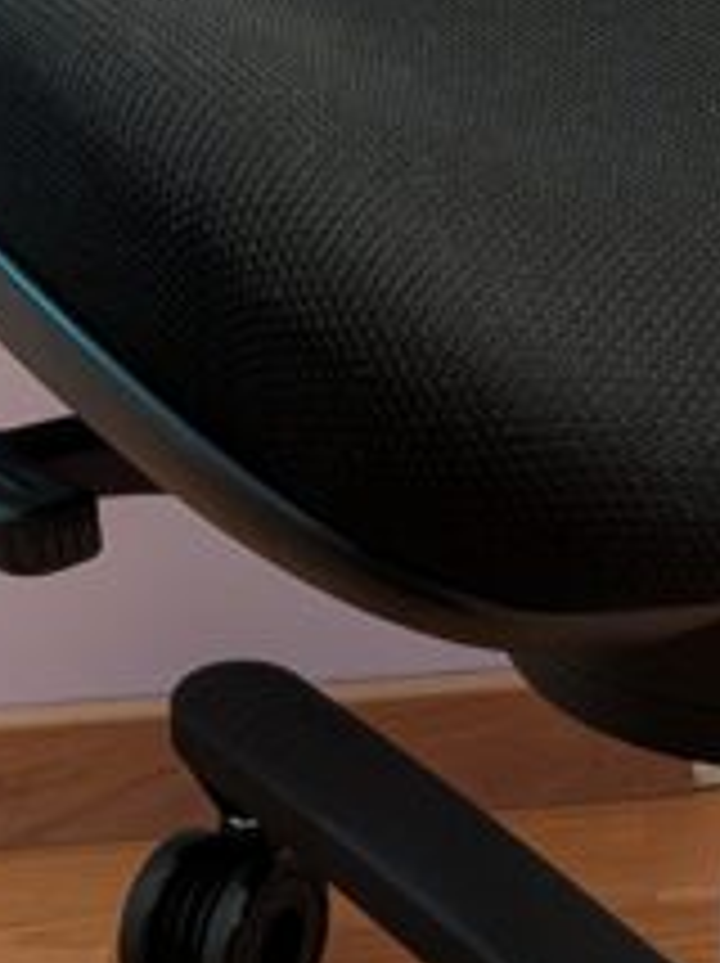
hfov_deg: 12.6
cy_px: 486
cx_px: 801
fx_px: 3196
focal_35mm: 115
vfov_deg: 17.1
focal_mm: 4.53
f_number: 1.7
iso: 730
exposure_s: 1/12.5
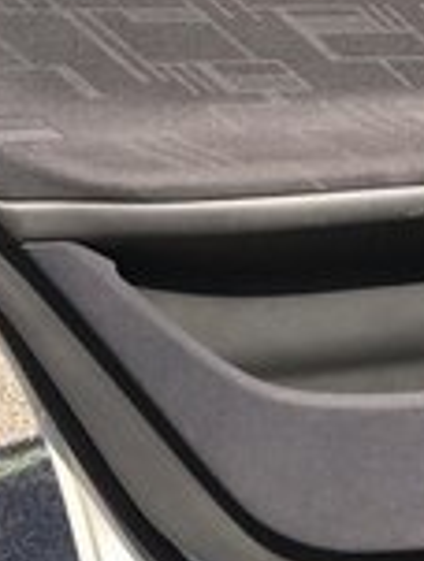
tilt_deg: -2.1
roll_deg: +3.5
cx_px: 457
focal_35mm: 95
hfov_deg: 15.3
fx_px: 1545
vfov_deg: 18.8
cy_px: -208
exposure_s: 1/513
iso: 25
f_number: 2.2
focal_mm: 4.15
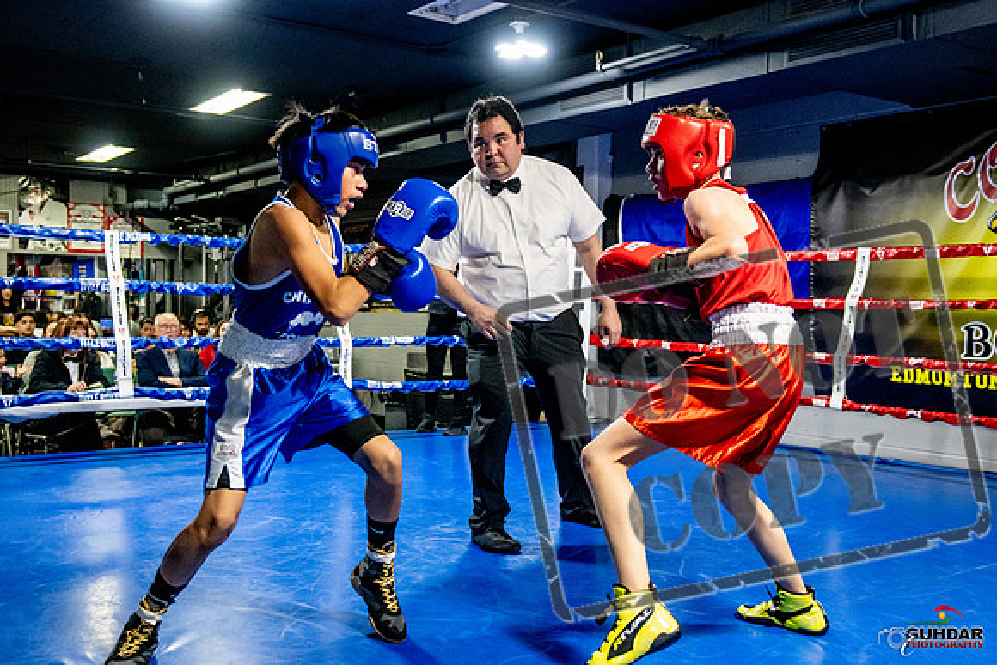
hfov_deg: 53.1
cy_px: 332
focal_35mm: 36
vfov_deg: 36.9
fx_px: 997
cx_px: 498
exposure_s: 1/800
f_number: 2.8
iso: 5000
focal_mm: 24
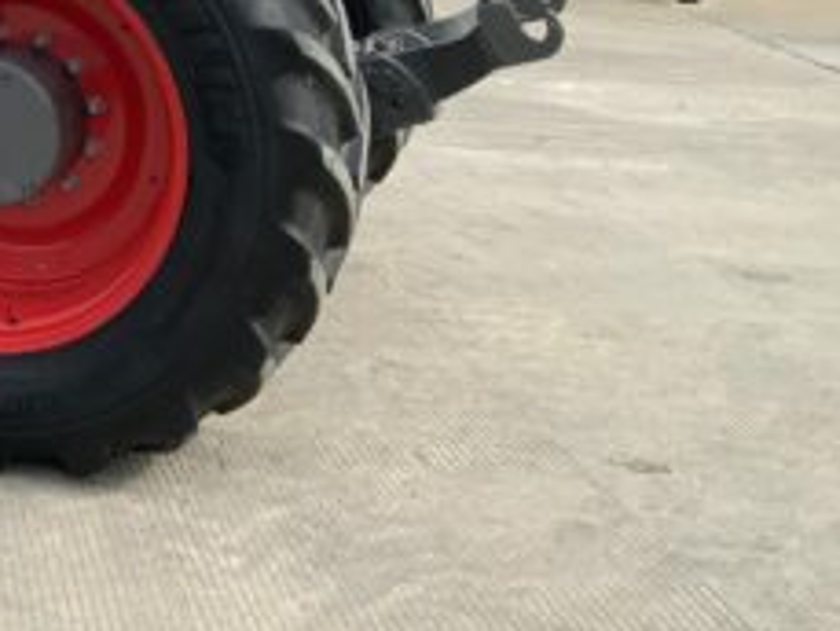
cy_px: -235
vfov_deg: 17.0
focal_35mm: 81
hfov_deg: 22.0
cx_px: -213
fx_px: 1967
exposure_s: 1/1534
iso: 16
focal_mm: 3
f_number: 1.8
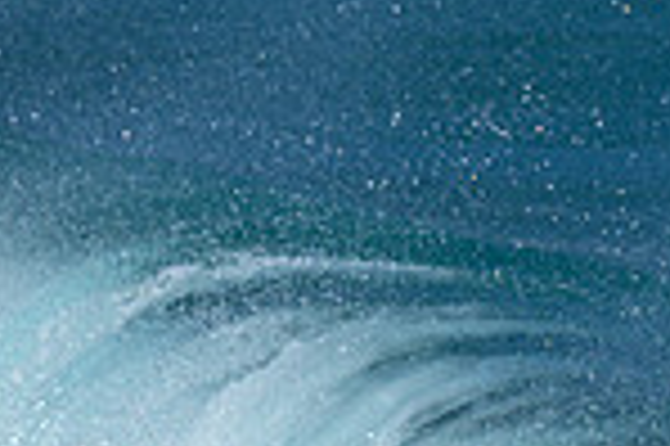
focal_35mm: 3120
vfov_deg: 0.4
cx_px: 814
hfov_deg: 0.7
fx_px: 58002
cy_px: 782
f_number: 6.3
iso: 200
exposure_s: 1/2000
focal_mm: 800
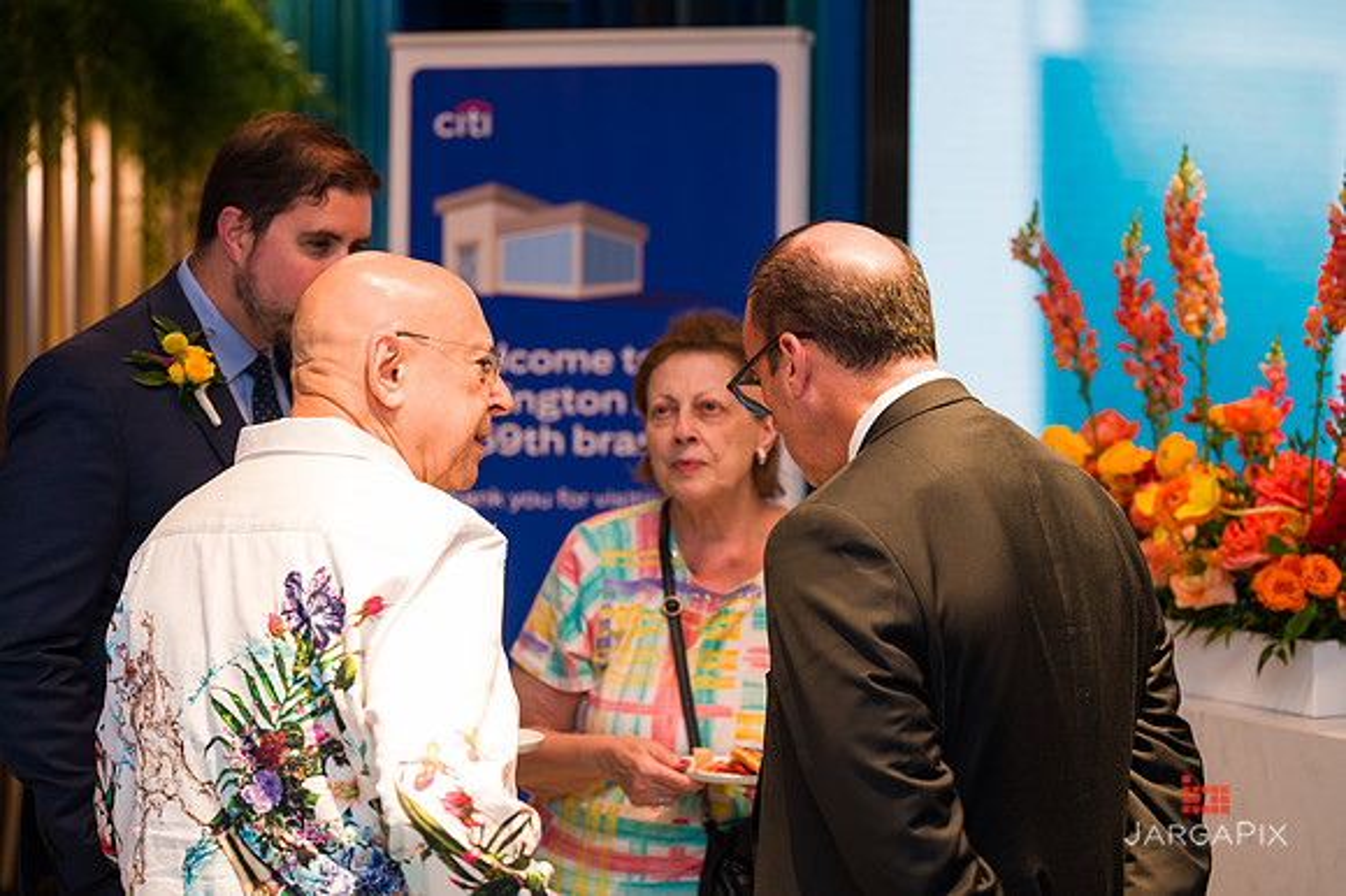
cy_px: 443
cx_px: 681
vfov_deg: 17.7
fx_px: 2878
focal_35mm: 77
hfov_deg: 26.3
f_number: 3.2
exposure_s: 1/160
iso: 800
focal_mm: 75
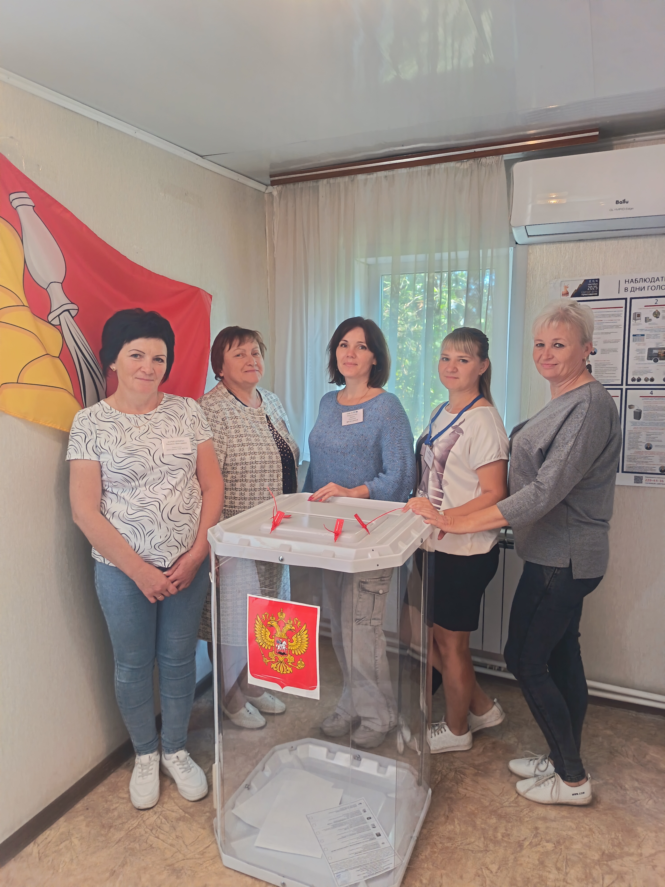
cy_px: 444
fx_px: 615
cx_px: 332
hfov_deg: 56.8
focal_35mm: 24
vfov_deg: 71.6
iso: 1468
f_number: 1.75
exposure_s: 1/33.3
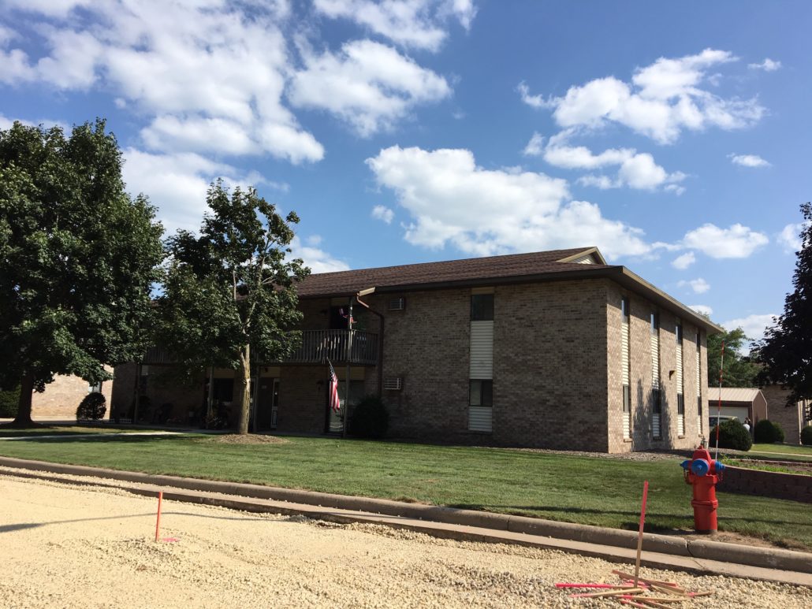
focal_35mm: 29
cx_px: 406
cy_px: 304
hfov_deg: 61.6
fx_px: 680
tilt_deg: +8.6
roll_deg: -2.0
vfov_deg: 48.2
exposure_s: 1/1832
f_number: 2.2
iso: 25
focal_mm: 4.15
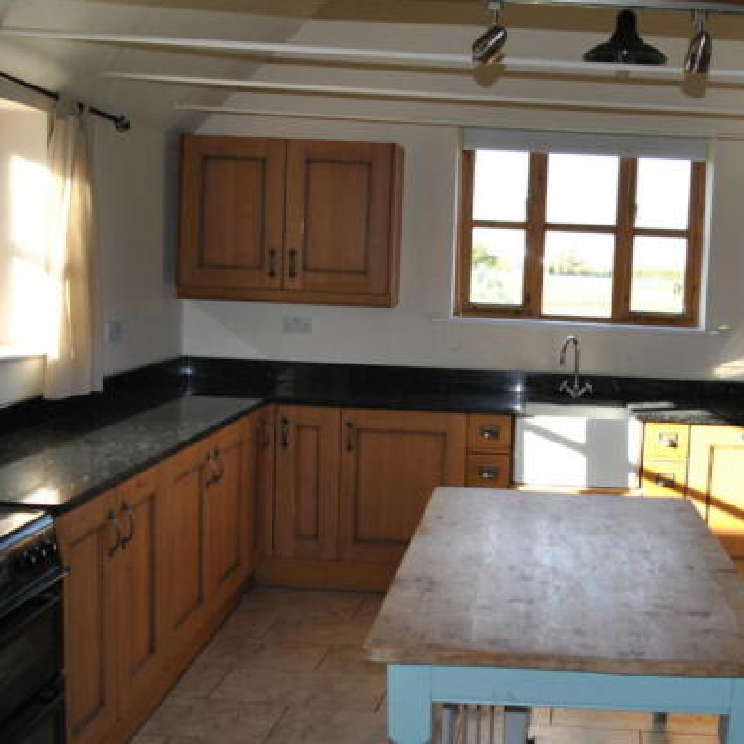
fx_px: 1021
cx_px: 534
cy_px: 373
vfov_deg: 40.0
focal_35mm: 42
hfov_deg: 39.2
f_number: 3.5
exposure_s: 1/125
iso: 180
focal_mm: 20
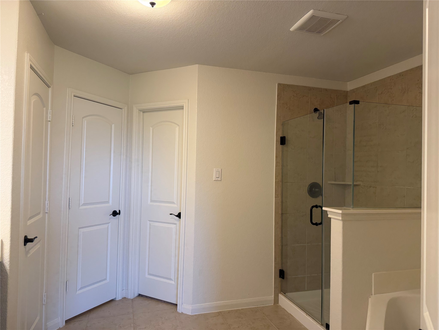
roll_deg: -1.0
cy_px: 165
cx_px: 220
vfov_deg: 56.8
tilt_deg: +0.8
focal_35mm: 24
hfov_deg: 71.6
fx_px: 304
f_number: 1.78
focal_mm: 6.76
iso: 160
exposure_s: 1/120
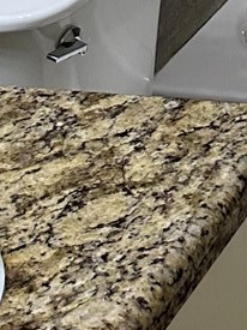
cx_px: 547
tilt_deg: -8.5
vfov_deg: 9.8
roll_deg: -0.2
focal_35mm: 179
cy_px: -462
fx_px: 1704
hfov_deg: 7.8
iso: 160
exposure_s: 1/120
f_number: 1.78
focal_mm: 6.86
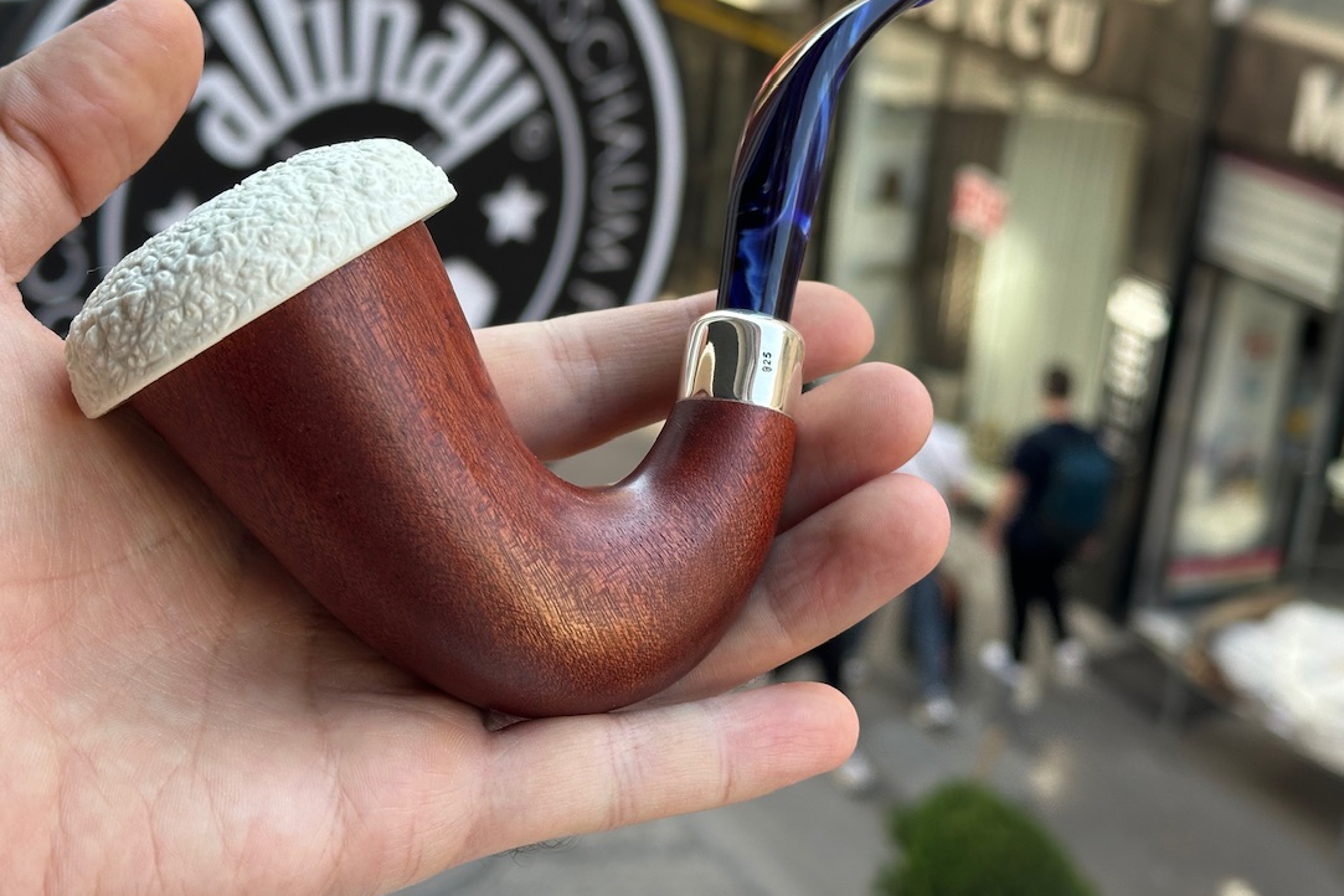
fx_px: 2202
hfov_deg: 33.9
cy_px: 334
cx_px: 647
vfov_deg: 22.9
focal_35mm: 59
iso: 64
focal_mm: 6.86
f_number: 1.78
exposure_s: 1/364
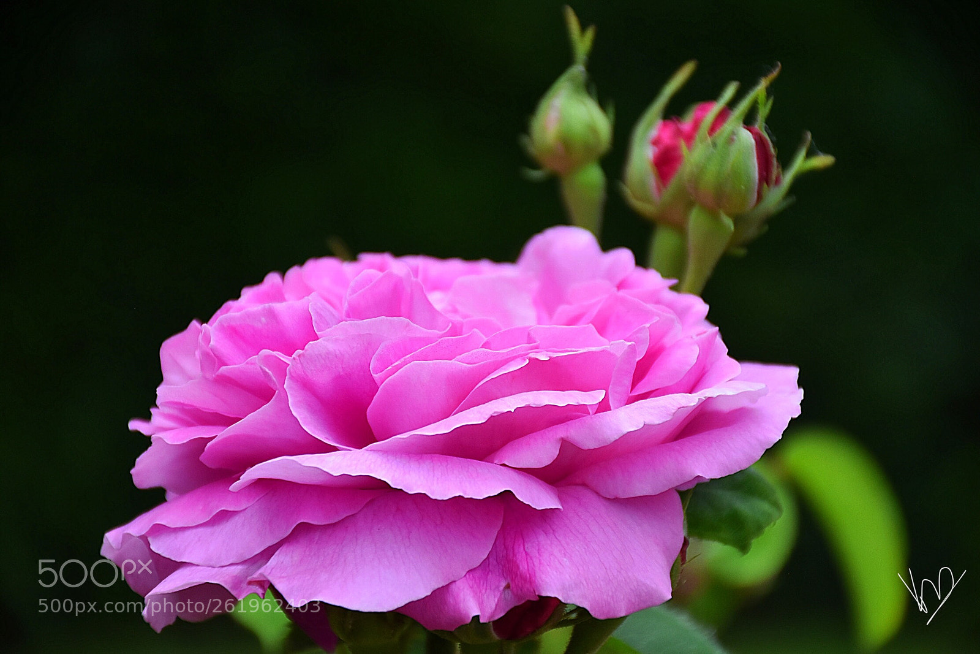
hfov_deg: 9.8
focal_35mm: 210
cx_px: 490
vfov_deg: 6.5
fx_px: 5717
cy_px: 327
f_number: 5.6
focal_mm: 140
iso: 500
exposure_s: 1/1600
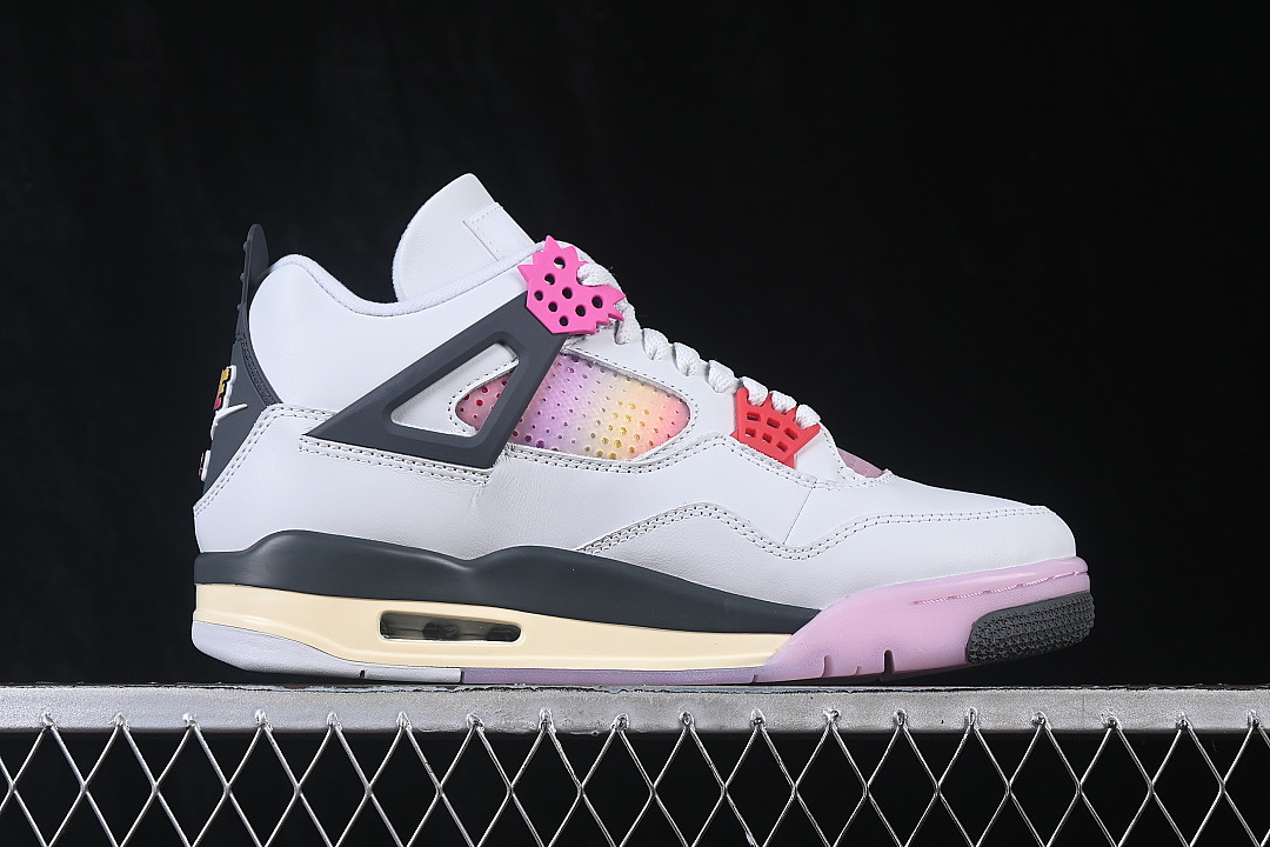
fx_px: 2646
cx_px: 635
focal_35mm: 75
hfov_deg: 27.0
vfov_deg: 18.2
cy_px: 424
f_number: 8
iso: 160
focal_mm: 50
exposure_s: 1/80
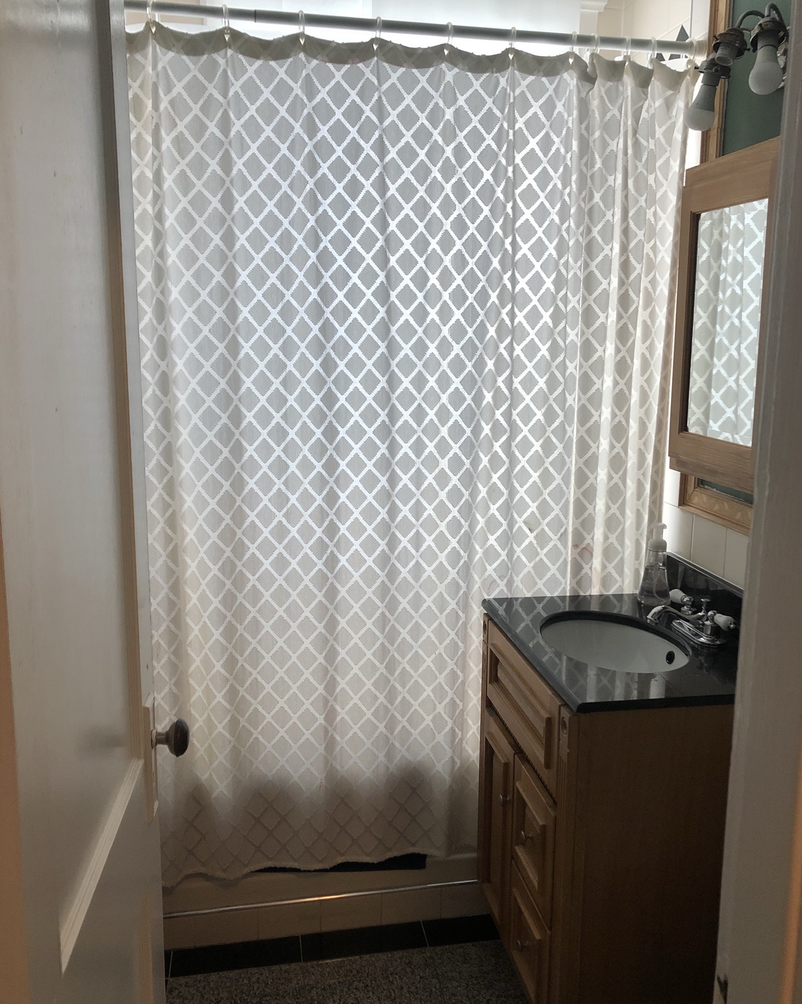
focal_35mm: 31
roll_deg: -0.6
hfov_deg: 47.1
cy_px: 505
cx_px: 420
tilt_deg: -9.6
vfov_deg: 57.2
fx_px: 920
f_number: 1.8
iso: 40
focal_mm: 3.99
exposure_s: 1/30
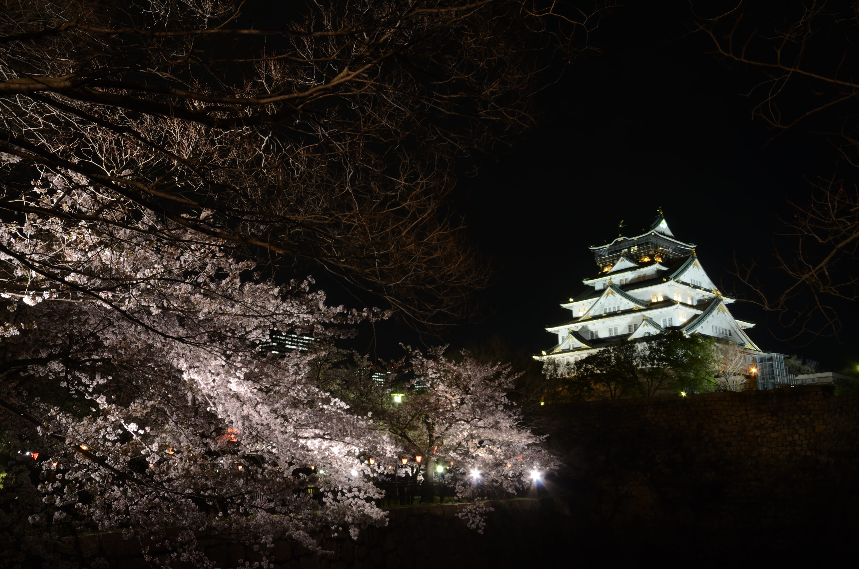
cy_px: 284
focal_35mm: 30
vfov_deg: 43.4
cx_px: 430
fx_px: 714
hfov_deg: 62.0
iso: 125
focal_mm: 20
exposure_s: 4
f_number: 11
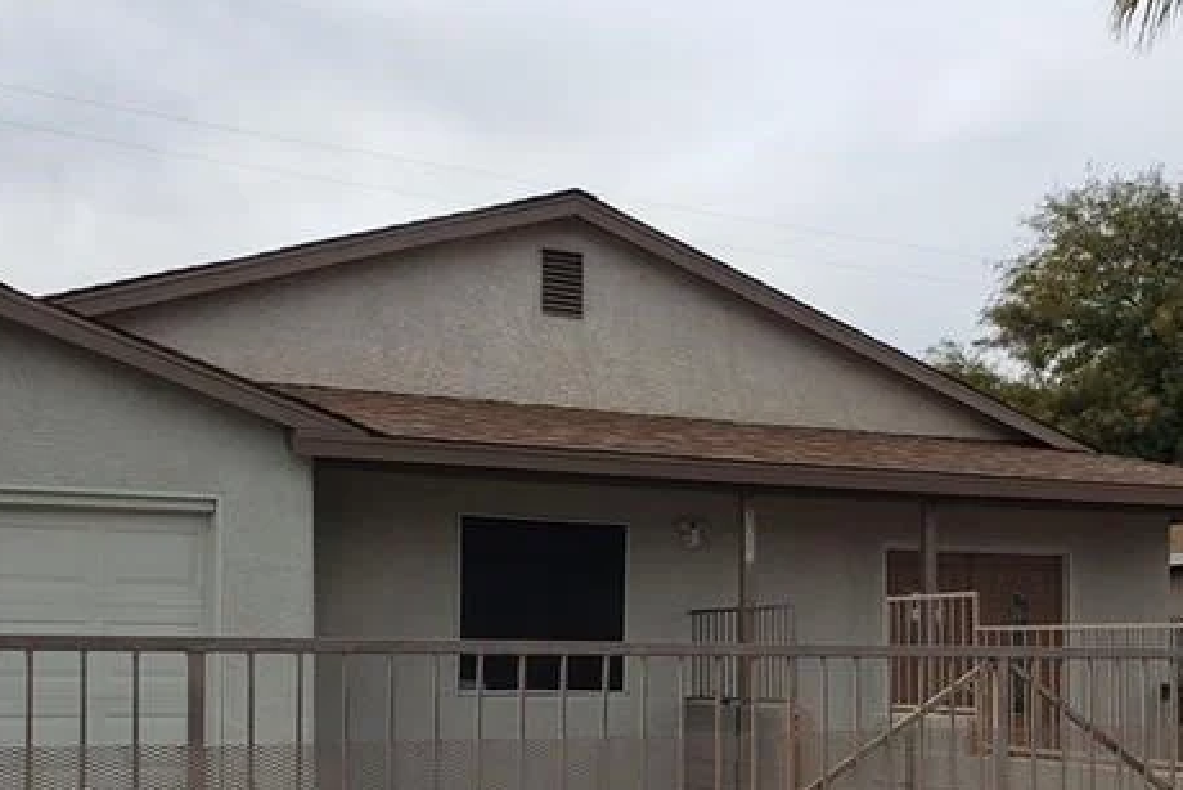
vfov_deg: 27.9
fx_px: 1545
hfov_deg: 40.8
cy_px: 666
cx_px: 877
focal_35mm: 47
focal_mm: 4.3
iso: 50
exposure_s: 1/965
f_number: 2.4
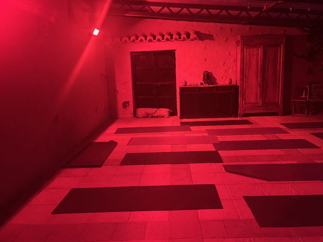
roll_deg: -1.8
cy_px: 121
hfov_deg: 67.3
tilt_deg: -12.4
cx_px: 162
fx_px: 243
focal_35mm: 26
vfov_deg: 53.1
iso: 800
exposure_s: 1/25
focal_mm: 5.1
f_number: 1.6
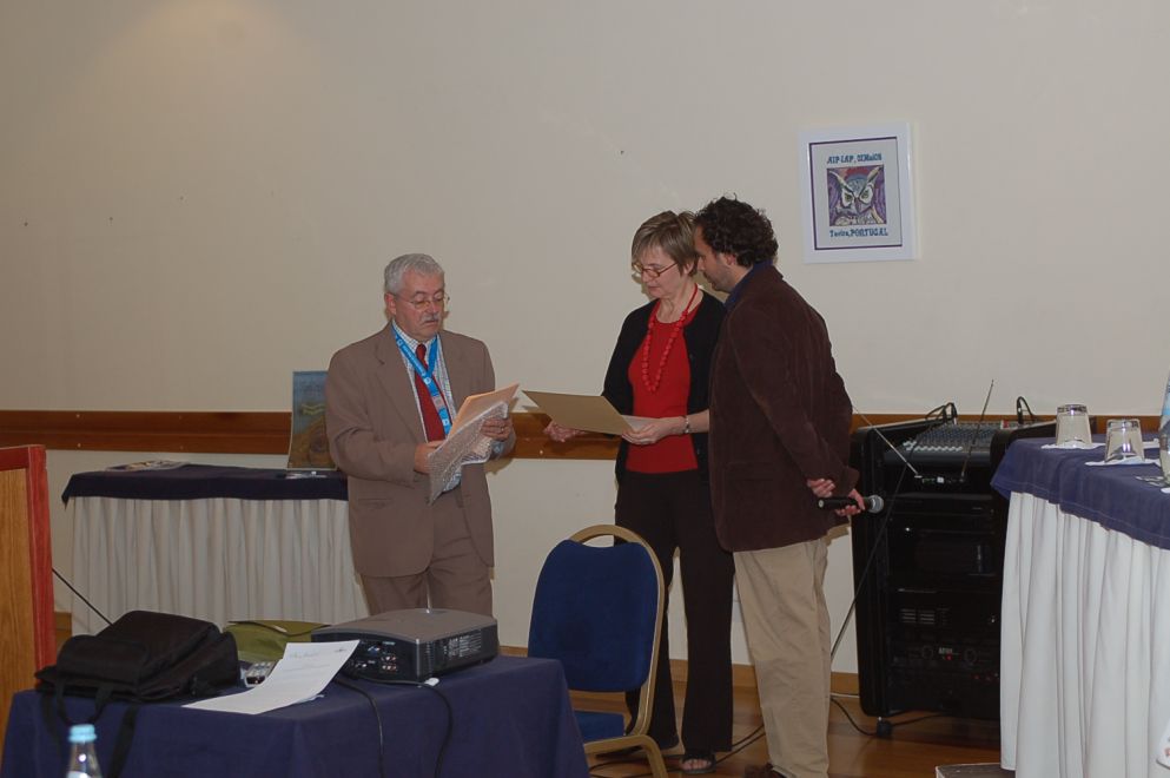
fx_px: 2825
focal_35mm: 87
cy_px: 389
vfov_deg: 15.7
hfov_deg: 23.4
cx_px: 585
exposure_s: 1/60
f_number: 4
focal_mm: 58
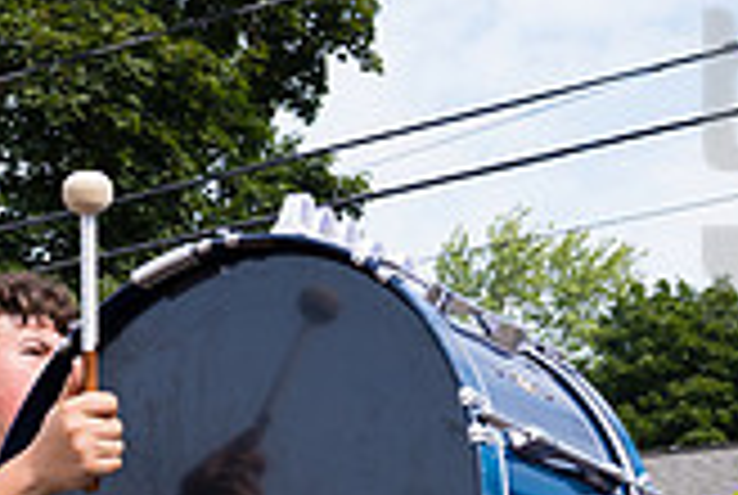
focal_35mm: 106
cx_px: 202
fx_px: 2177
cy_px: 790
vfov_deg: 12.2
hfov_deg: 19.1
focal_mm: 30
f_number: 6.3
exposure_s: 1/500
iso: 360
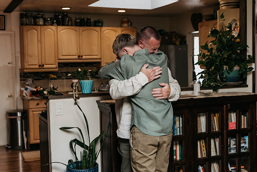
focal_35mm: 52
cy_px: 86
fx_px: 371
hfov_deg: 38.2
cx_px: 128
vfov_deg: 26.0
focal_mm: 52
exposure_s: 1/400
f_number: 2.8
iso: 1000
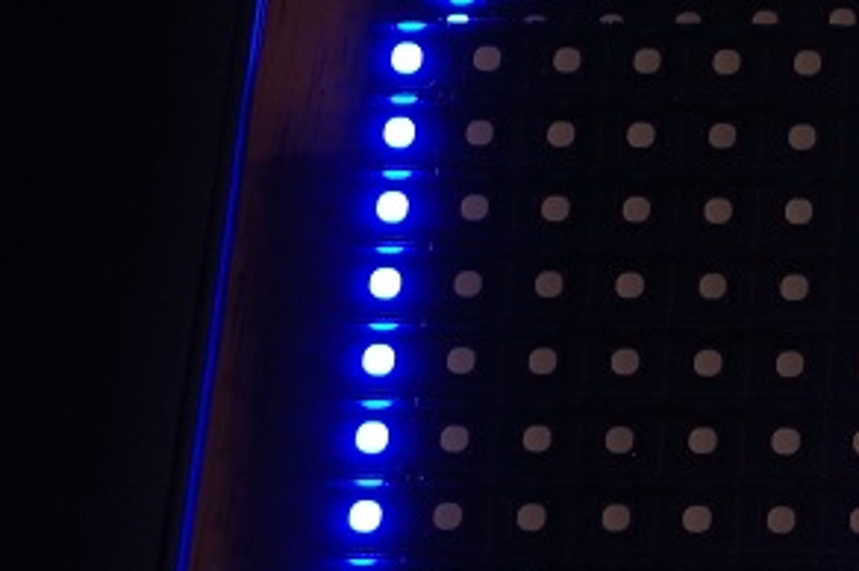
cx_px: 1674
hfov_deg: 9.8
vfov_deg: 7.0
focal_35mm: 197
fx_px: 4695
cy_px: 235
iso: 400
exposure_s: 1/60
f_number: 6.3
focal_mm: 28
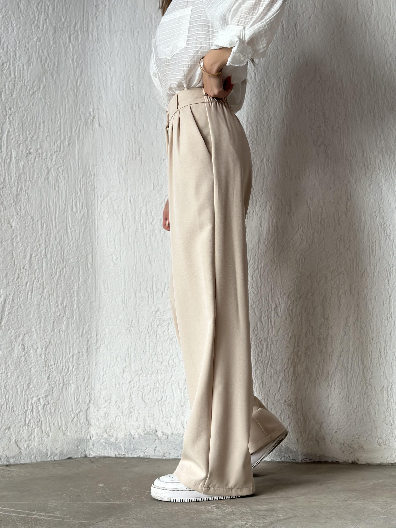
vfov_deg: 39.7
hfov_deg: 30.3
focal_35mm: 48
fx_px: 732
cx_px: 198
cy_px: 264
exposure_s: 1/205
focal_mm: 6.86
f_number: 1.78
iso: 80
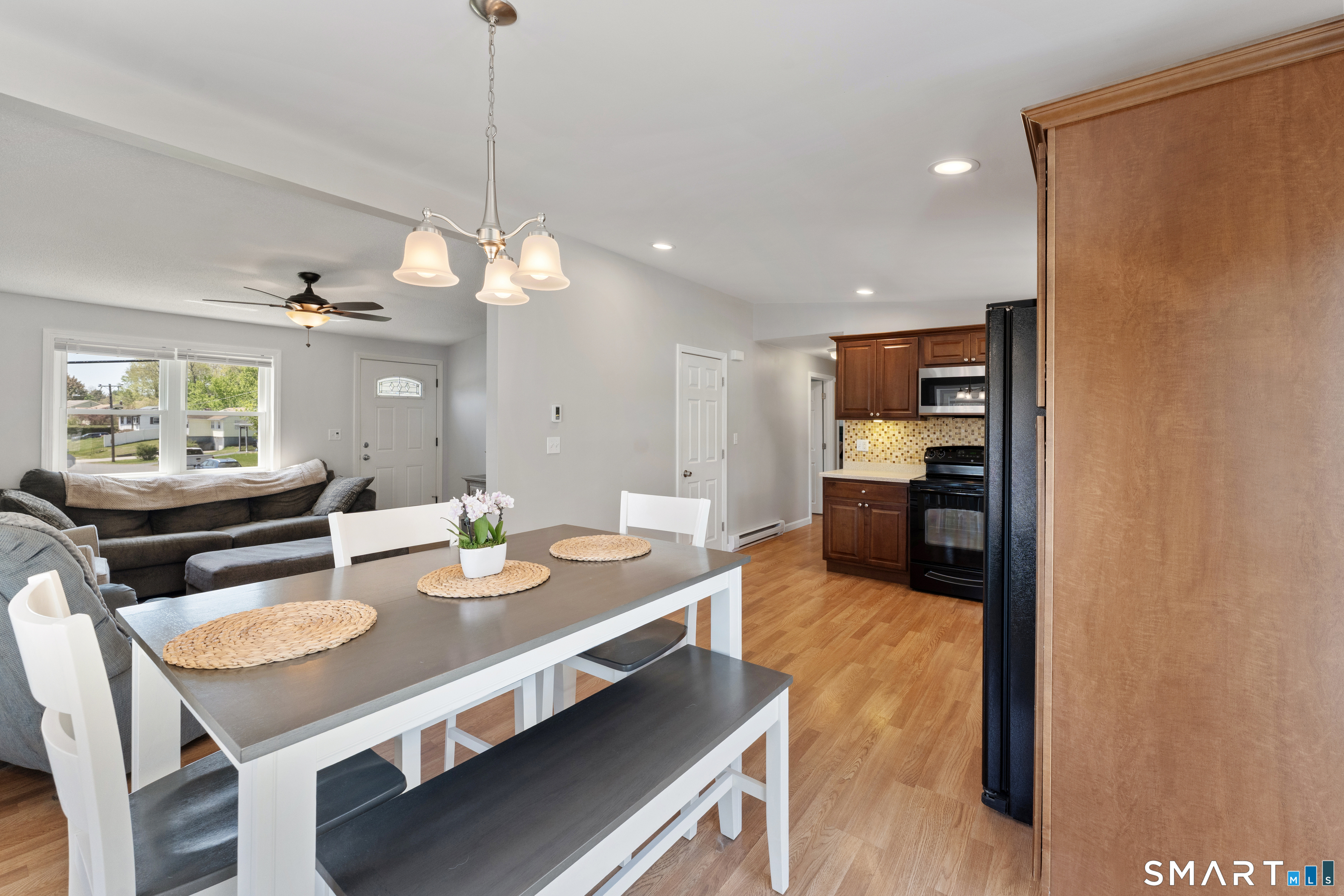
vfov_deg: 81.2
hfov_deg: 104.3
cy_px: 448
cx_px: 672
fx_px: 523
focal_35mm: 14
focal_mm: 14
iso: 800
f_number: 8
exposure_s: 1/15
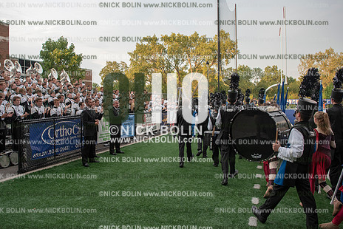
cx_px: 155
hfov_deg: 61.8
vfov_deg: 43.6
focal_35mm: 30
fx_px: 286
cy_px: 108
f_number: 3.2
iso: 800
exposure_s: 1/1250
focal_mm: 24
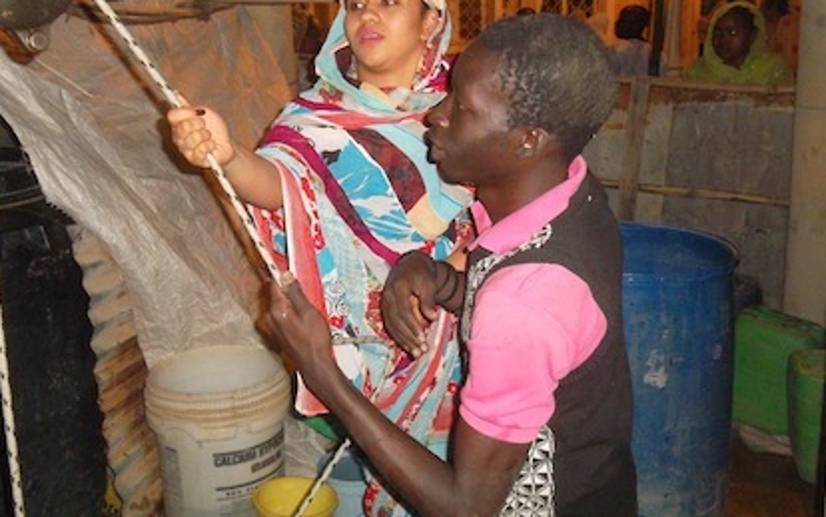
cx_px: 381
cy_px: 217
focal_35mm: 41
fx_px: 923
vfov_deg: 31.2
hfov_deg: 48.2
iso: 480
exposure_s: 1/45
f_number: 3.7
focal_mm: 5.7
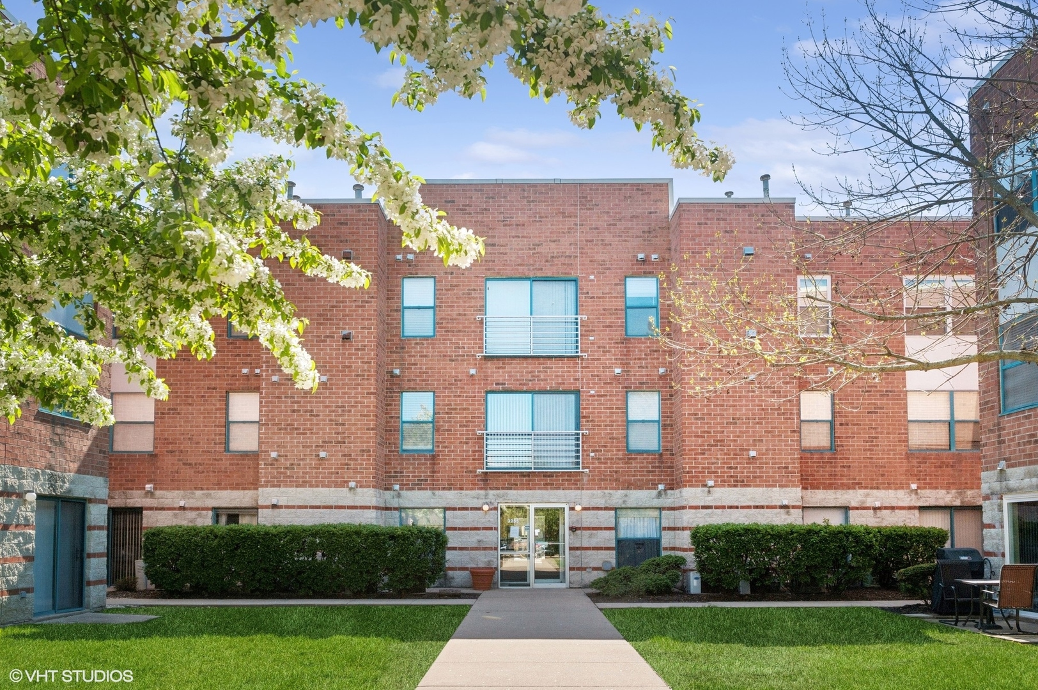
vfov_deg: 44.9
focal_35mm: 29
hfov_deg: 63.7
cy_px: 345
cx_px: 519
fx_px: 835
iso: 200
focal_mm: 29
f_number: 9
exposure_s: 1/640
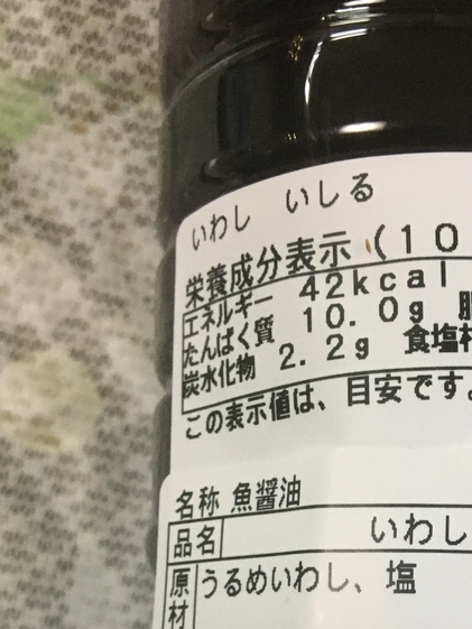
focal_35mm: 62
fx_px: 1127
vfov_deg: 28.7
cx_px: 411
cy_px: 665
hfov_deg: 23.1
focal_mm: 4.15
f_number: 2.2
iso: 200
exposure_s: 1/24
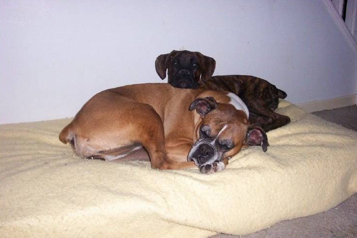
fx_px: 357
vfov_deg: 36.9
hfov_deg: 53.1
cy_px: 119
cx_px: 181
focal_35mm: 36
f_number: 2.8
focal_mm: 7.5
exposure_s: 1/30
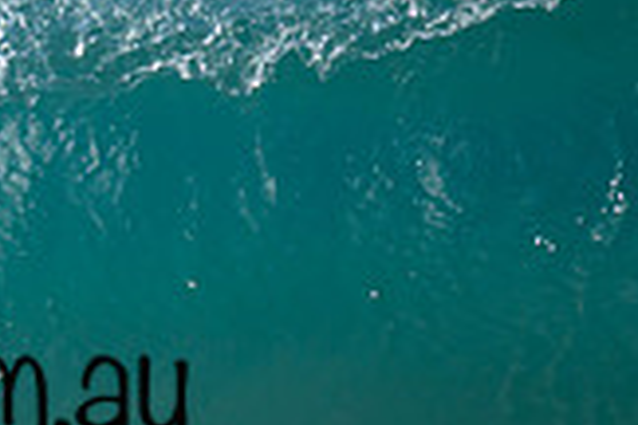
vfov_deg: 0.3
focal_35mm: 3936
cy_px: 73
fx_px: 69749
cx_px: -655
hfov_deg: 0.5
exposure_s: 1/2000
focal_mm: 800
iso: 360
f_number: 6.3
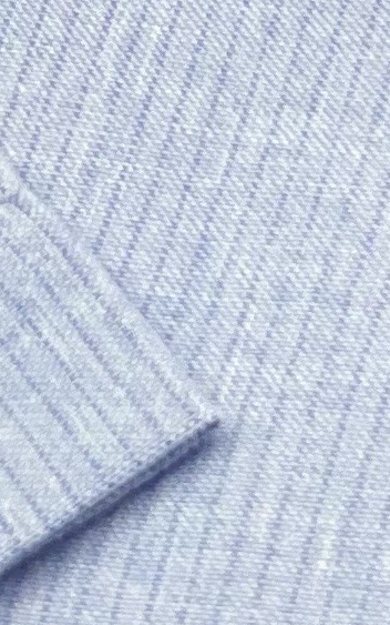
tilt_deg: -29.7
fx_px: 6716
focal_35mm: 395
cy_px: -283
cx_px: 979
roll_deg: +1.8
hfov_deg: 3.3
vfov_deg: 5.3
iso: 40
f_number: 2
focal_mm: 6
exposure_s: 1/122
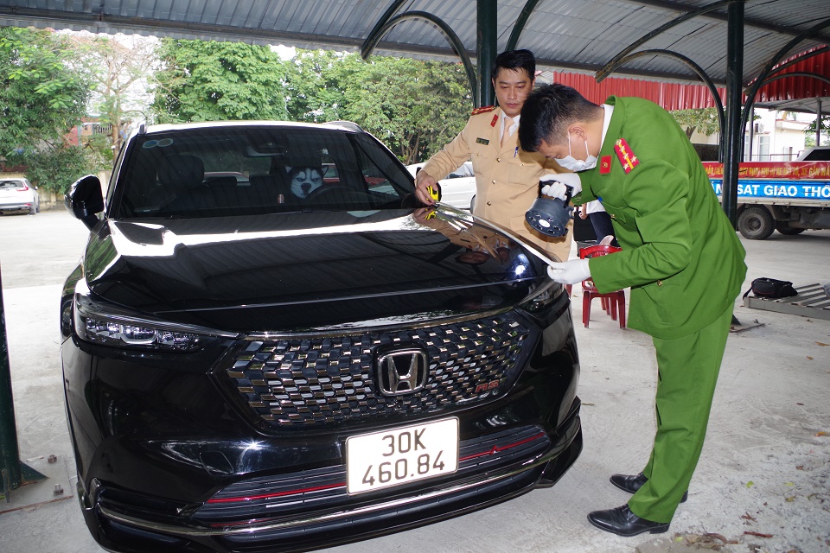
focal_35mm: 27
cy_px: 276
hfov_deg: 67.4
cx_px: 415
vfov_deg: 47.9
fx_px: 622
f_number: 5
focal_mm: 18
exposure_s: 1/80
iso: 800
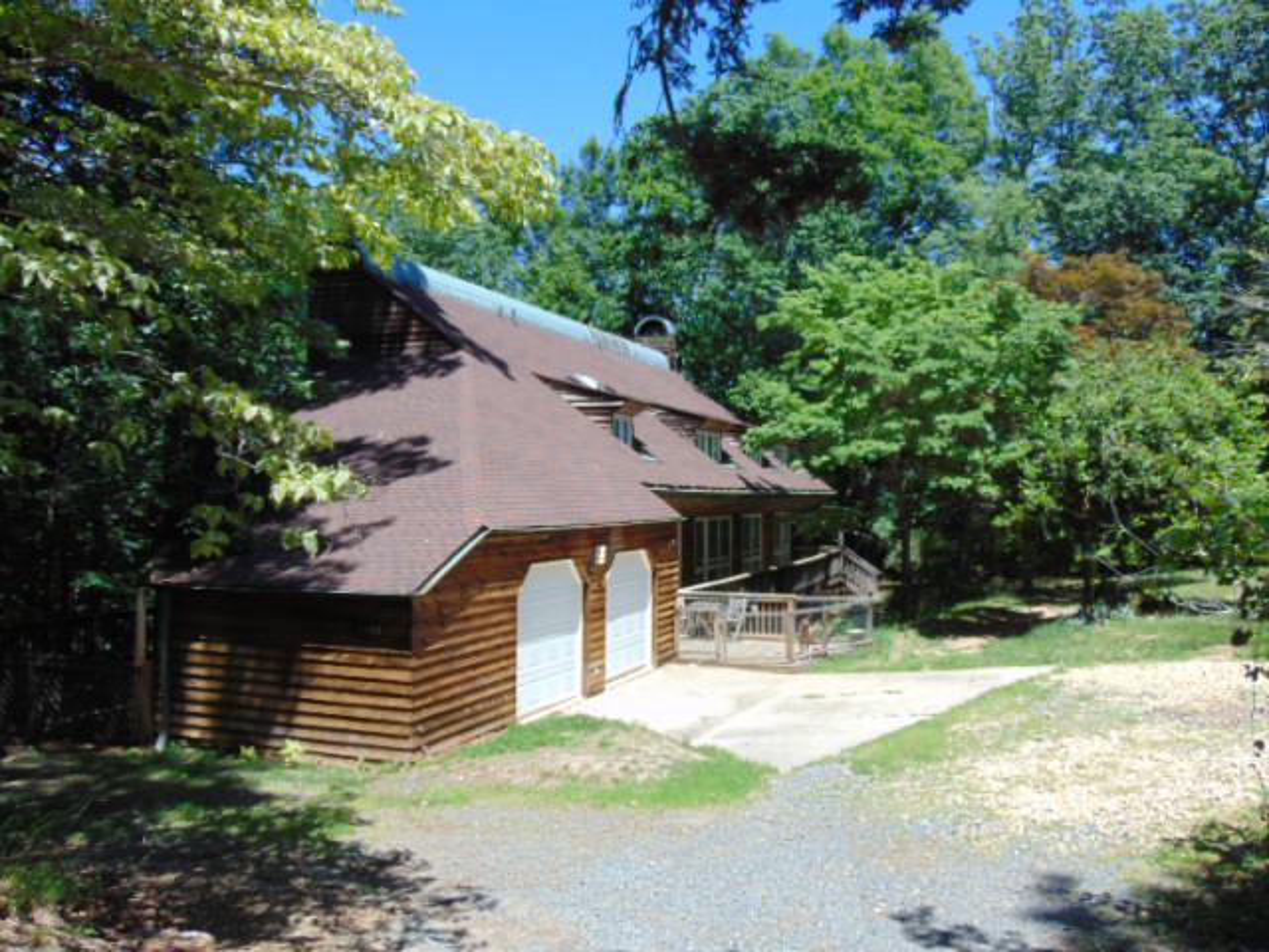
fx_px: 1100
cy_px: 476
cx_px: 634
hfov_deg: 60.0
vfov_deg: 46.8
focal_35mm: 30
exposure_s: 1/640
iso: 80
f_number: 3.1
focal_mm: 5.4
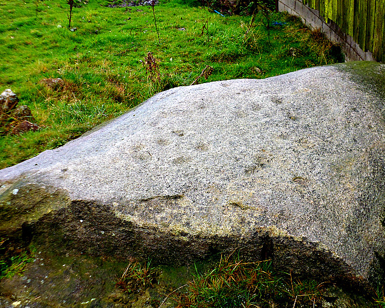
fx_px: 558
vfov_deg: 30.8
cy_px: 155
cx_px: 206
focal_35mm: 49
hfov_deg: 38.0
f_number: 3.8
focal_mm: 8.1
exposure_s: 1/80
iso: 160
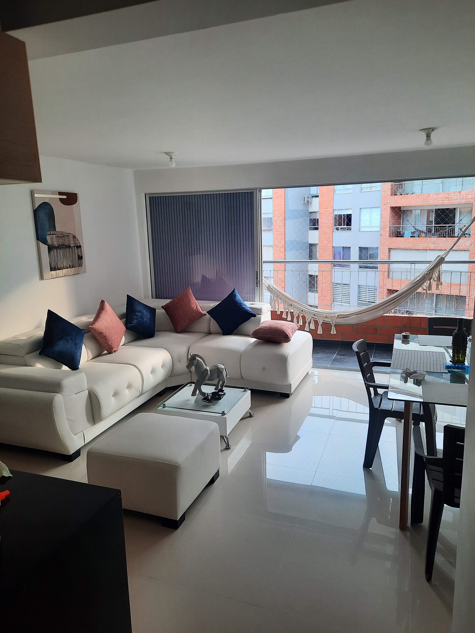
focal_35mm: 25
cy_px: 316
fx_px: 457
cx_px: 238
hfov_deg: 54.9
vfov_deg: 69.4
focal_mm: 4.6
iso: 64
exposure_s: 1/60
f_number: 2
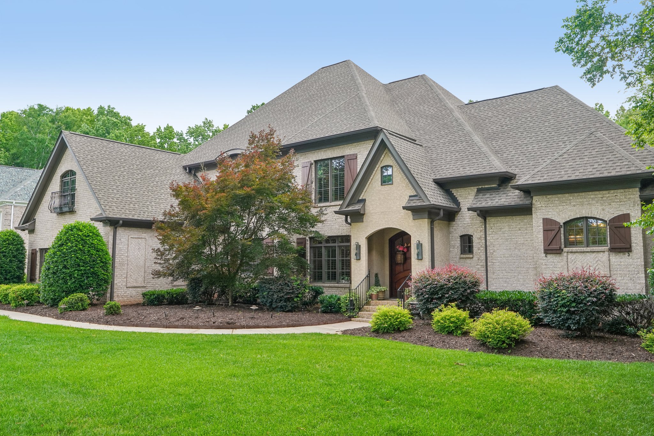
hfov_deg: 61.9
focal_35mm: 30
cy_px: 218
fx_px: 545
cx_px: 327
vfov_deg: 43.6
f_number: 8
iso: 250
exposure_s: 1/30
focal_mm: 20
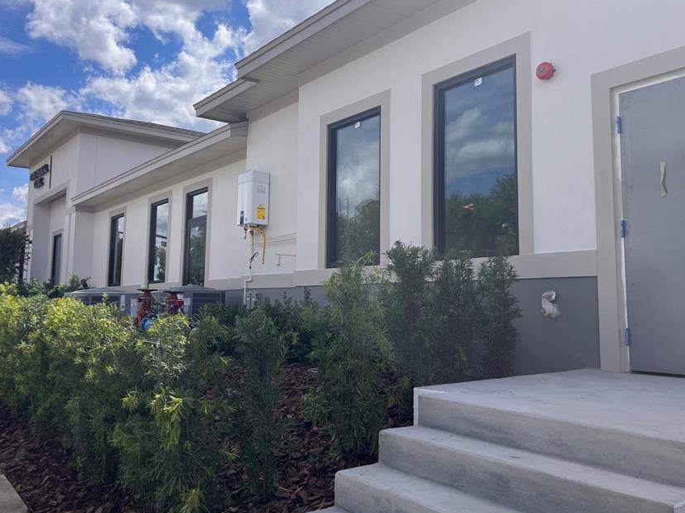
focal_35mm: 32
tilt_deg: +6.5
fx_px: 633
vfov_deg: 44.1
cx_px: 344
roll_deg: -0.3
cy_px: 229
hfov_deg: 56.8
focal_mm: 5.1
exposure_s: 1/4149
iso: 50
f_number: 1.6
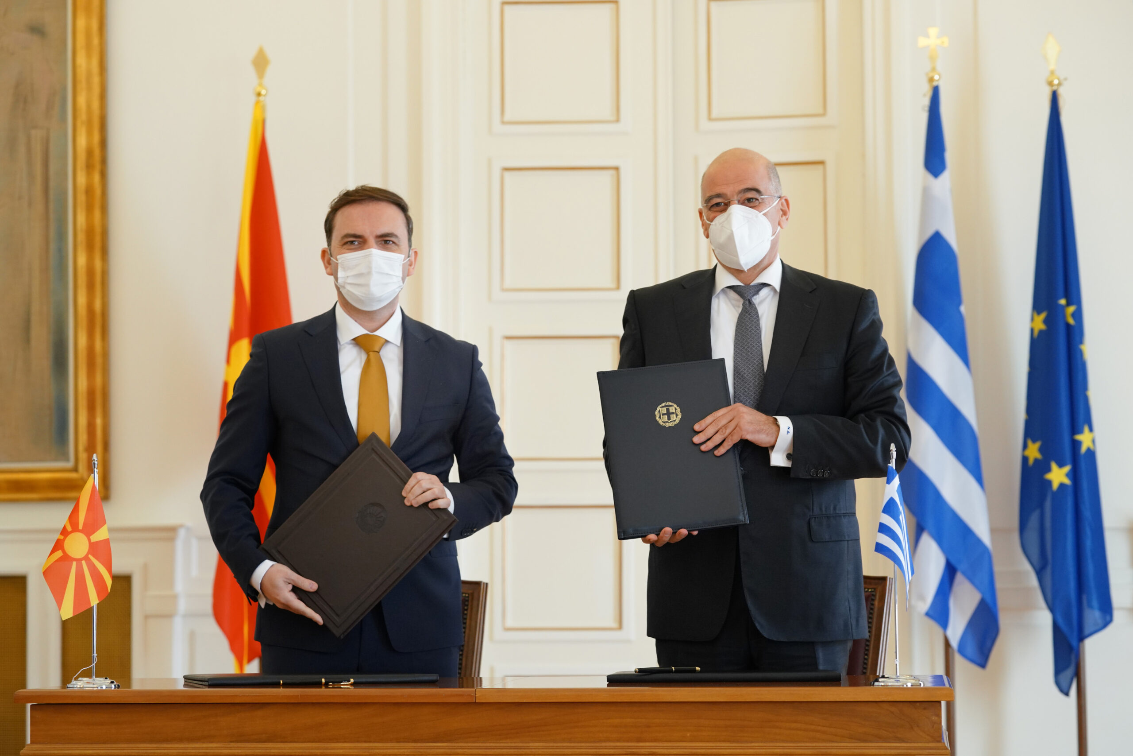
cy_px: 378
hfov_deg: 23.1
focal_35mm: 88
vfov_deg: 15.5
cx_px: 566
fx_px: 2770
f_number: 4.5
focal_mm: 88
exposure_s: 1/200
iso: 1600
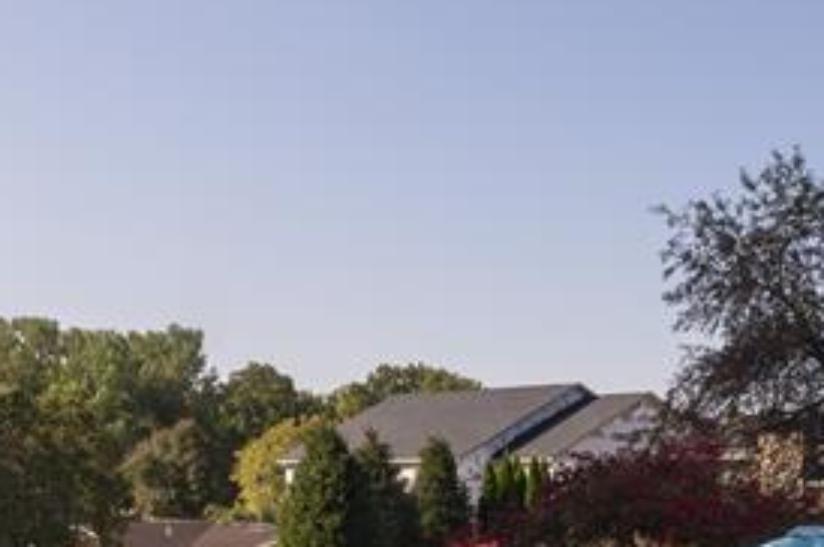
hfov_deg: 33.0
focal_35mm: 56
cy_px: 585
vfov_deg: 22.9
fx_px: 1280
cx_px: 806
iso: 250
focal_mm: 15
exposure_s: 1/200
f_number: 14
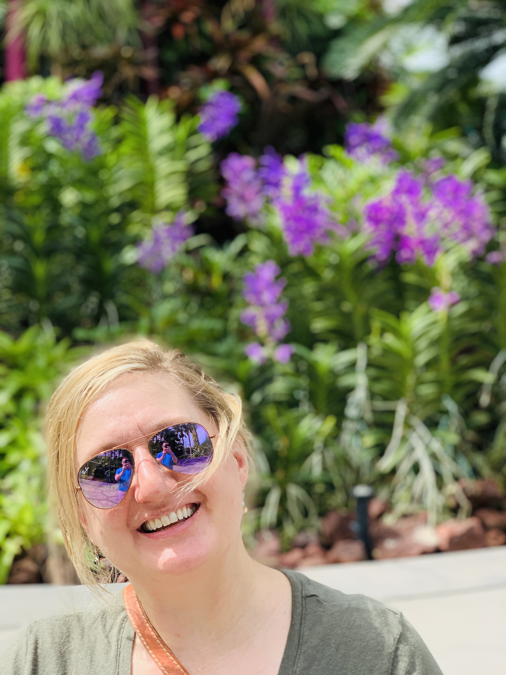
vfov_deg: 36.8
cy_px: 338
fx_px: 1013
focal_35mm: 52
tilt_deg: -9.0
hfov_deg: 28.0
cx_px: 253
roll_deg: +0.6
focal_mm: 6
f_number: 2.4
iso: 16
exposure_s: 1/558
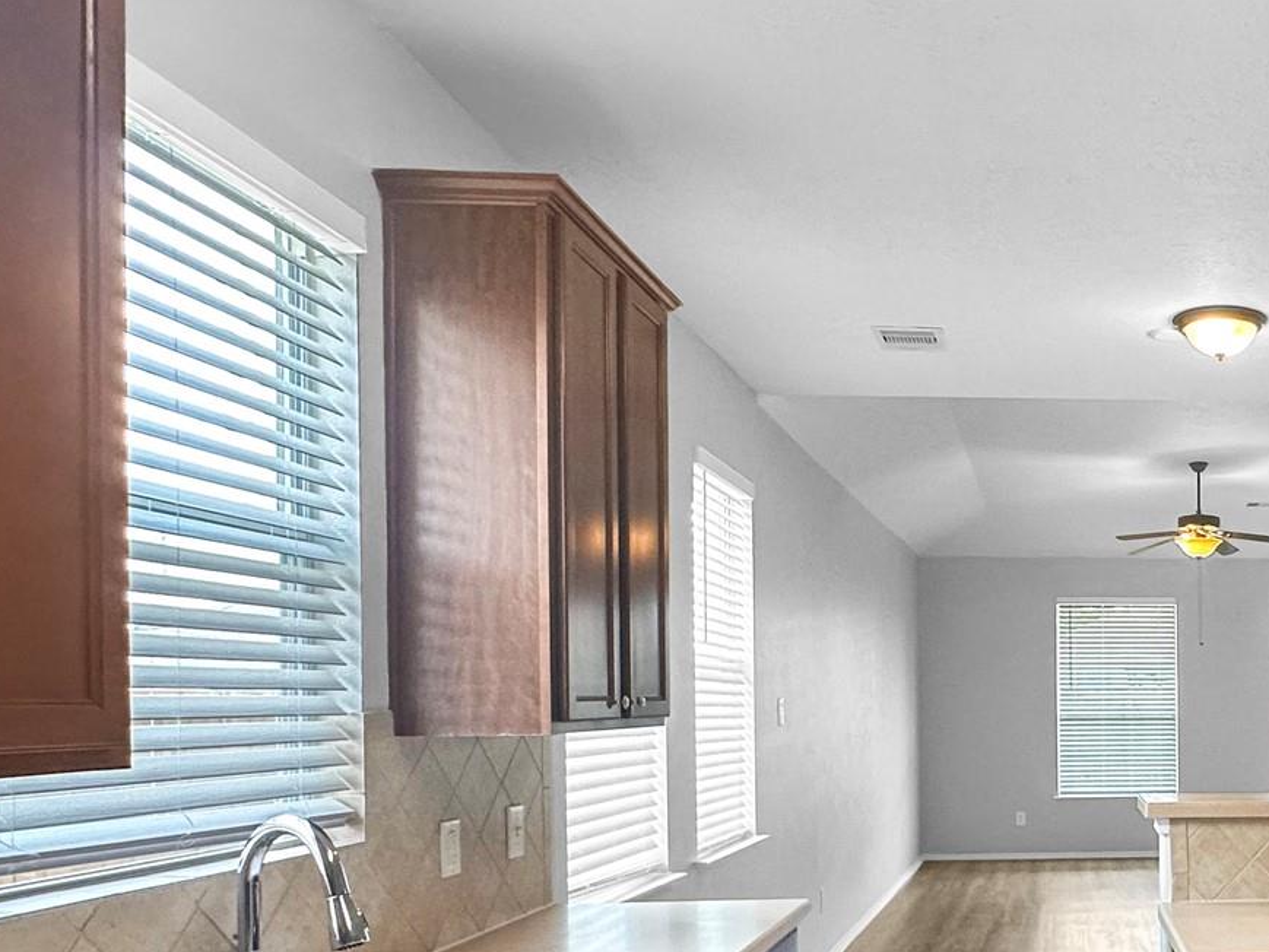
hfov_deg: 48.6
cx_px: 1174
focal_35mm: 33
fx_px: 1210
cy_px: 698
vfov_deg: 41.8
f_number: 2.2
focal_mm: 2.22
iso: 160
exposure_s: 1/120
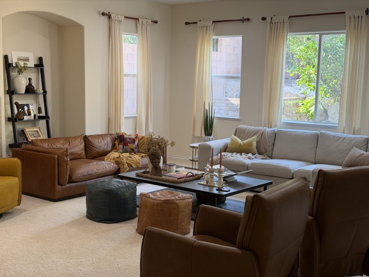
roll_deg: -0.6
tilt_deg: -6.5
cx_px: 184
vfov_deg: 30.3
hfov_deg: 39.7
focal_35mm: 48
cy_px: 138
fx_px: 512
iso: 100
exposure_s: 1/60
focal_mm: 6.76
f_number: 1.78
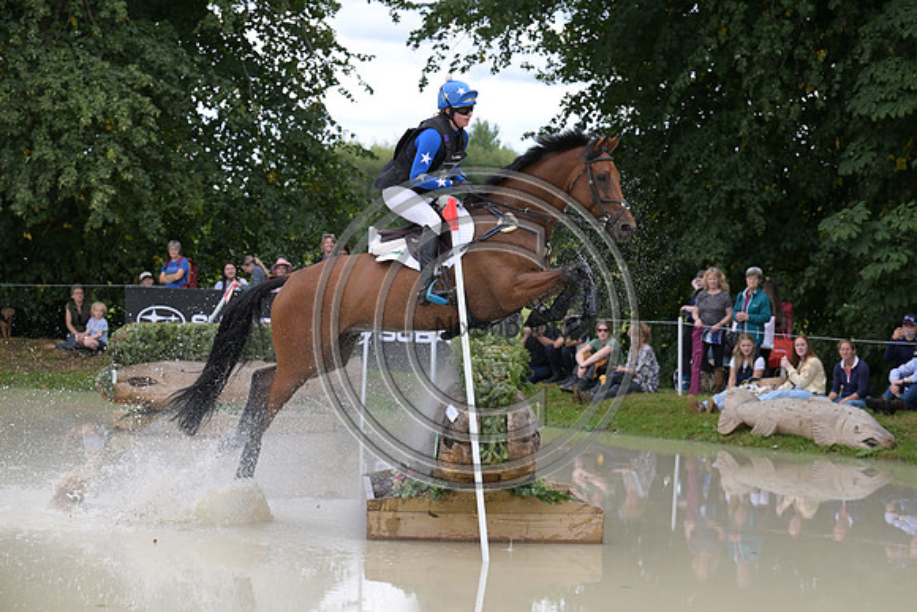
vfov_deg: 14.6
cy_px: 306
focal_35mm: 94
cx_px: 458
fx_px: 2395
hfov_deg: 21.7
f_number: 5.6
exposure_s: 1/1250
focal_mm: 94
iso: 900
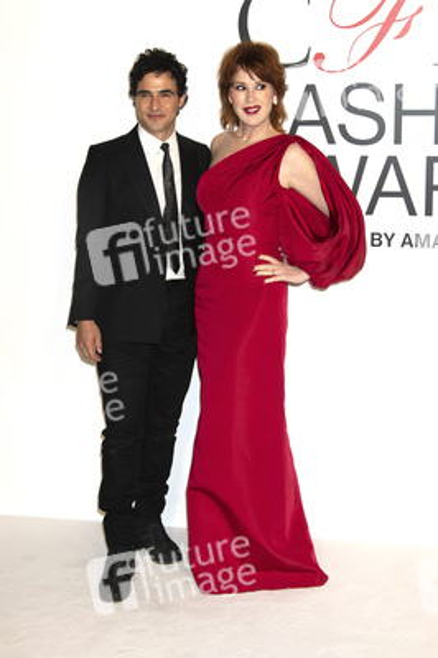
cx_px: 219
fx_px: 731
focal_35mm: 40
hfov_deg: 33.3
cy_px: 329
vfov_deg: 48.5
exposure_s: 1/200
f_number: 5
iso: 400
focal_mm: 40
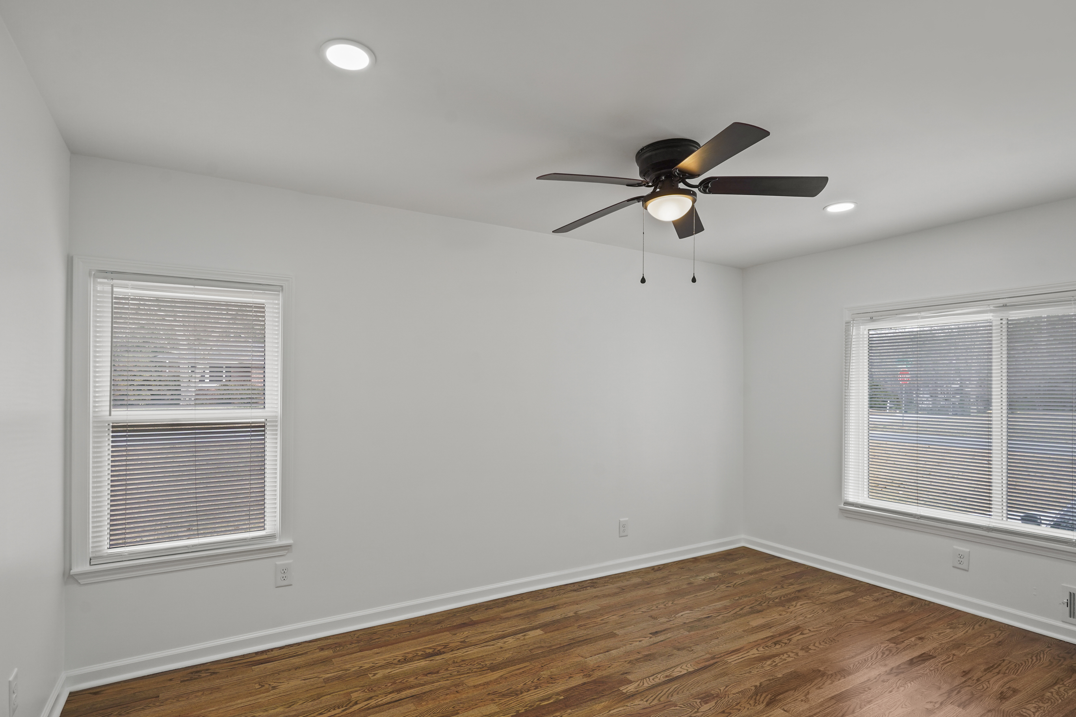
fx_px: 538
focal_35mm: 18
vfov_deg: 67.3
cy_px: 375
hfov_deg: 90.0
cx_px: 516
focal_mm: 16
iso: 400
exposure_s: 1/13
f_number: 8
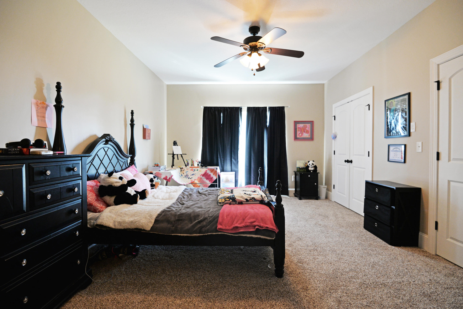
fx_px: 206
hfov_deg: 96.7
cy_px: 154
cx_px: 232
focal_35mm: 16
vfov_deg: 73.8
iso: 800
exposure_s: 1/50
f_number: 4
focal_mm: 16
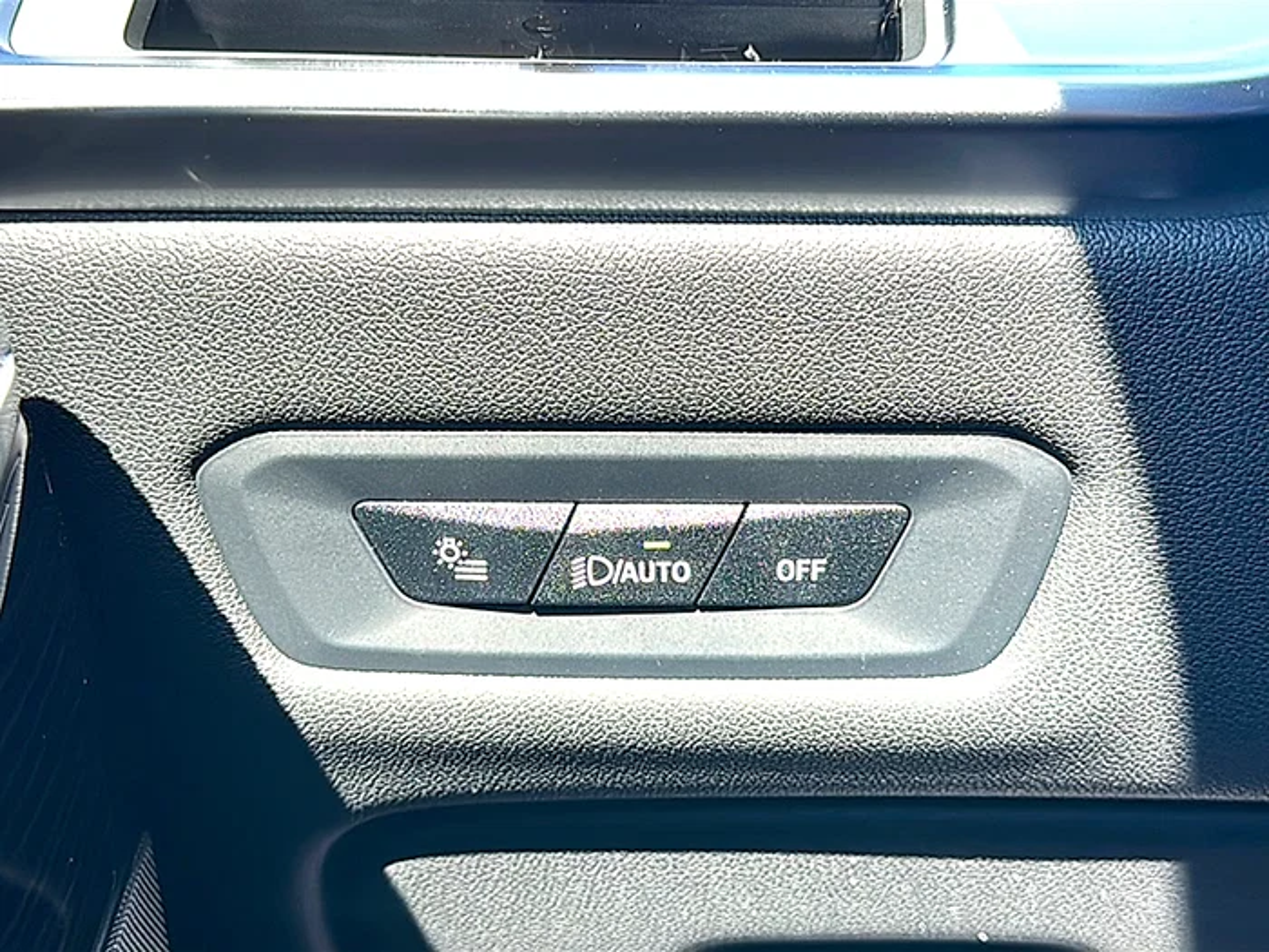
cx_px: 634
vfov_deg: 36.8
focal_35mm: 39
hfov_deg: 47.9
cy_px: 476
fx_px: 1430
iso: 80
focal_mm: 6.86
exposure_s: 1/195
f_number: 1.78
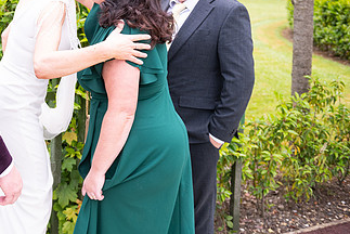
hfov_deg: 31.4
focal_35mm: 61
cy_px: 55
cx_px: 37
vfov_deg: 22.1
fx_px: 594
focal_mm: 34
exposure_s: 1/800
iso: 250
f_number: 3.5
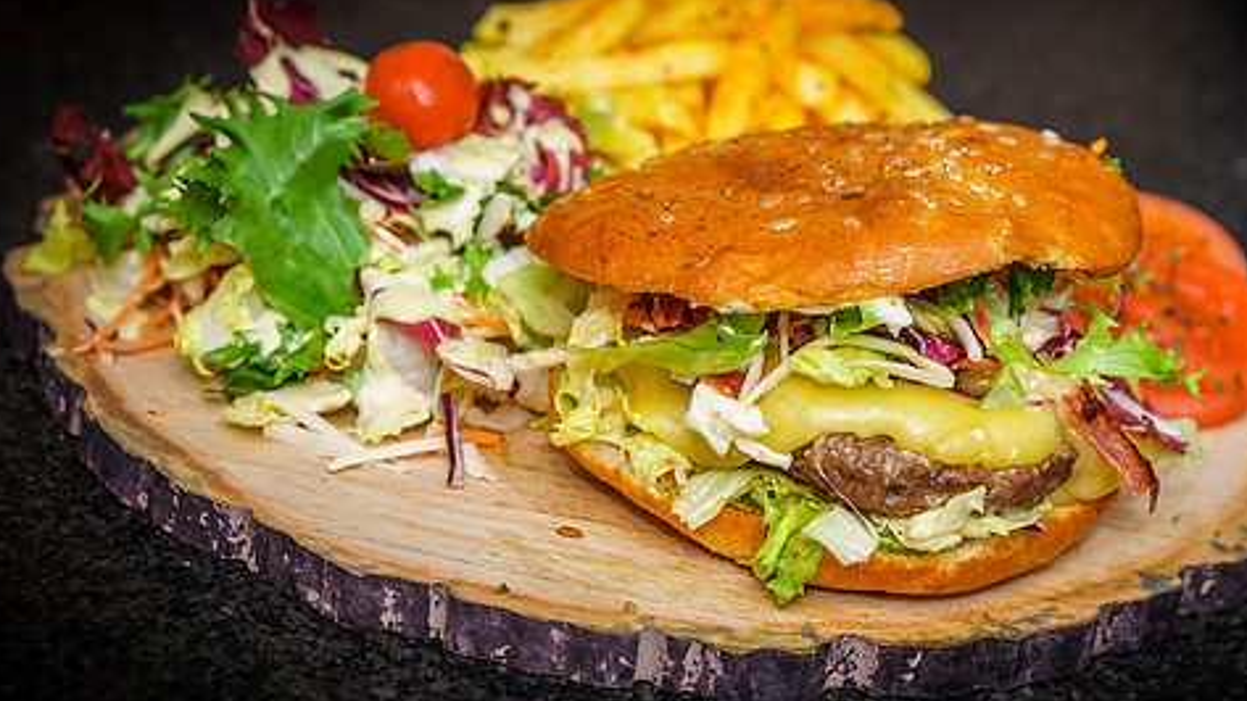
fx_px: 3339
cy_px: 384
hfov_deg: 21.1
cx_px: 777
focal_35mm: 101
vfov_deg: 12.0
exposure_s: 1/250
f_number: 4
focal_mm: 60
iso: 100
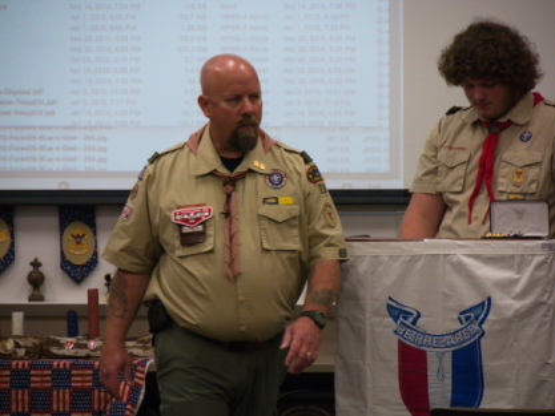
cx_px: 278
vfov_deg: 6.5
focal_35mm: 230
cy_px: 208
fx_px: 3689
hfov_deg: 8.6
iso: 3200
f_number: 5.5
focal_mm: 115
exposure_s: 1/200
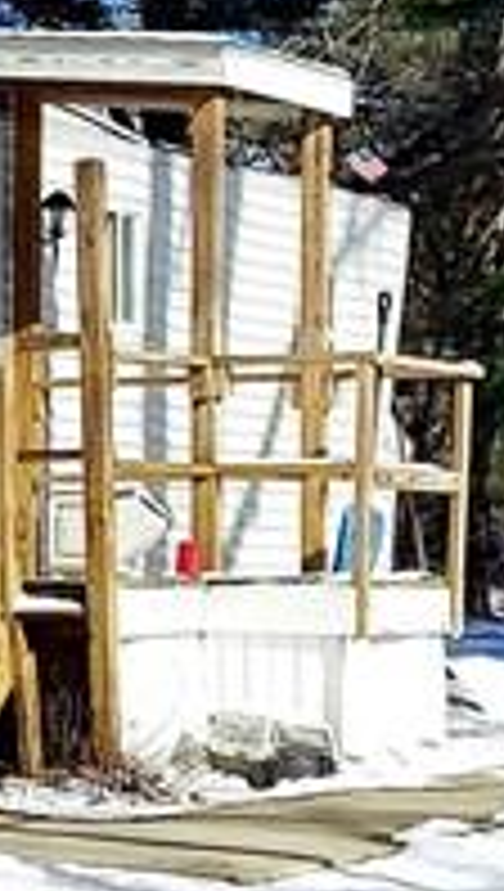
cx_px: -1269
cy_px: 536
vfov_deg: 15.9
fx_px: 3194
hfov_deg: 7.4
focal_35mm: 135
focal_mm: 5.23
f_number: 1.8
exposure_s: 1/2500
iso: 50
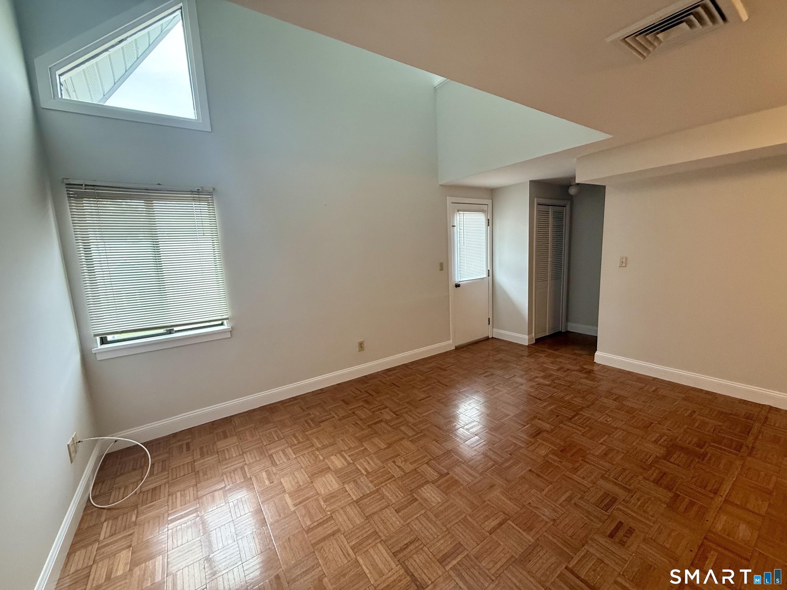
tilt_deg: -8.1
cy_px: 295
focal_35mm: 14
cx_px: 394
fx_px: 318
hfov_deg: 102.1
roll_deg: +2.8
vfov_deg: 85.7
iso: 320
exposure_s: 1/120
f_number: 2.2
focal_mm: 2.22
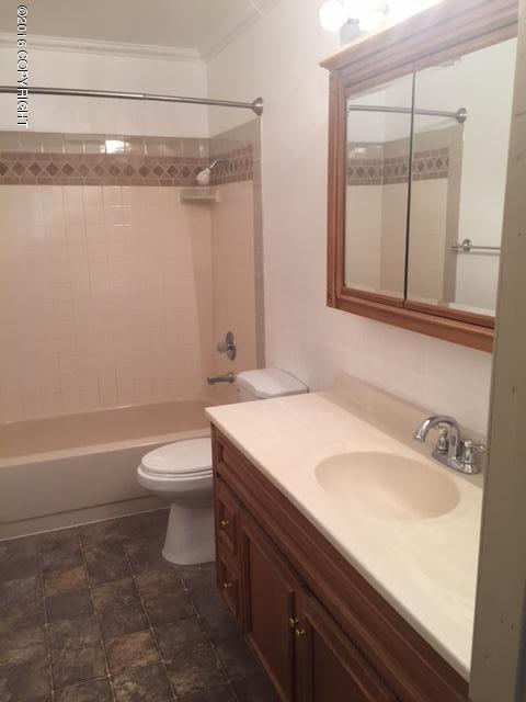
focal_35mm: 29
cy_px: 351
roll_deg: +0.8
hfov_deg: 48.2
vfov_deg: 61.7
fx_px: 588
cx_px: 263
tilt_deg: -12.3
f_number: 2.2
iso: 40
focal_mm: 4.15
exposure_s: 1/30
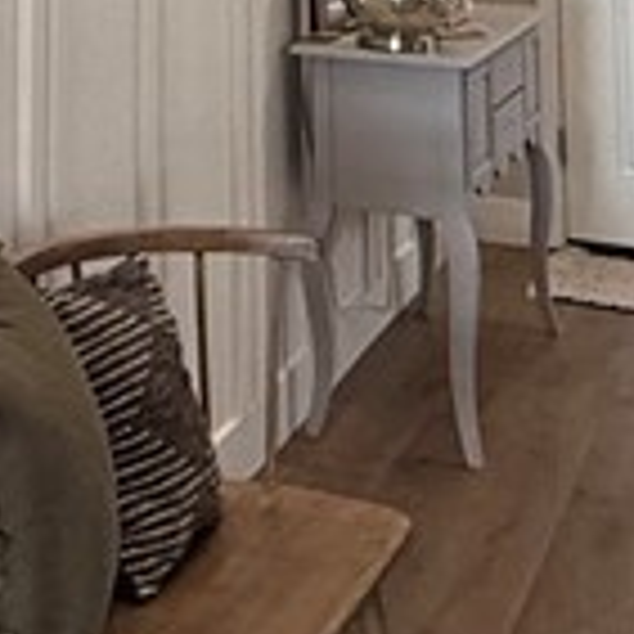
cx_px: -148
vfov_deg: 16.4
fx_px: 1865
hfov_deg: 18.2
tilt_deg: +8.0
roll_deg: -1.1
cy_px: -481
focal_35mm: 90
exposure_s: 1/60
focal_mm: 2.22
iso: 250
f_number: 2.2
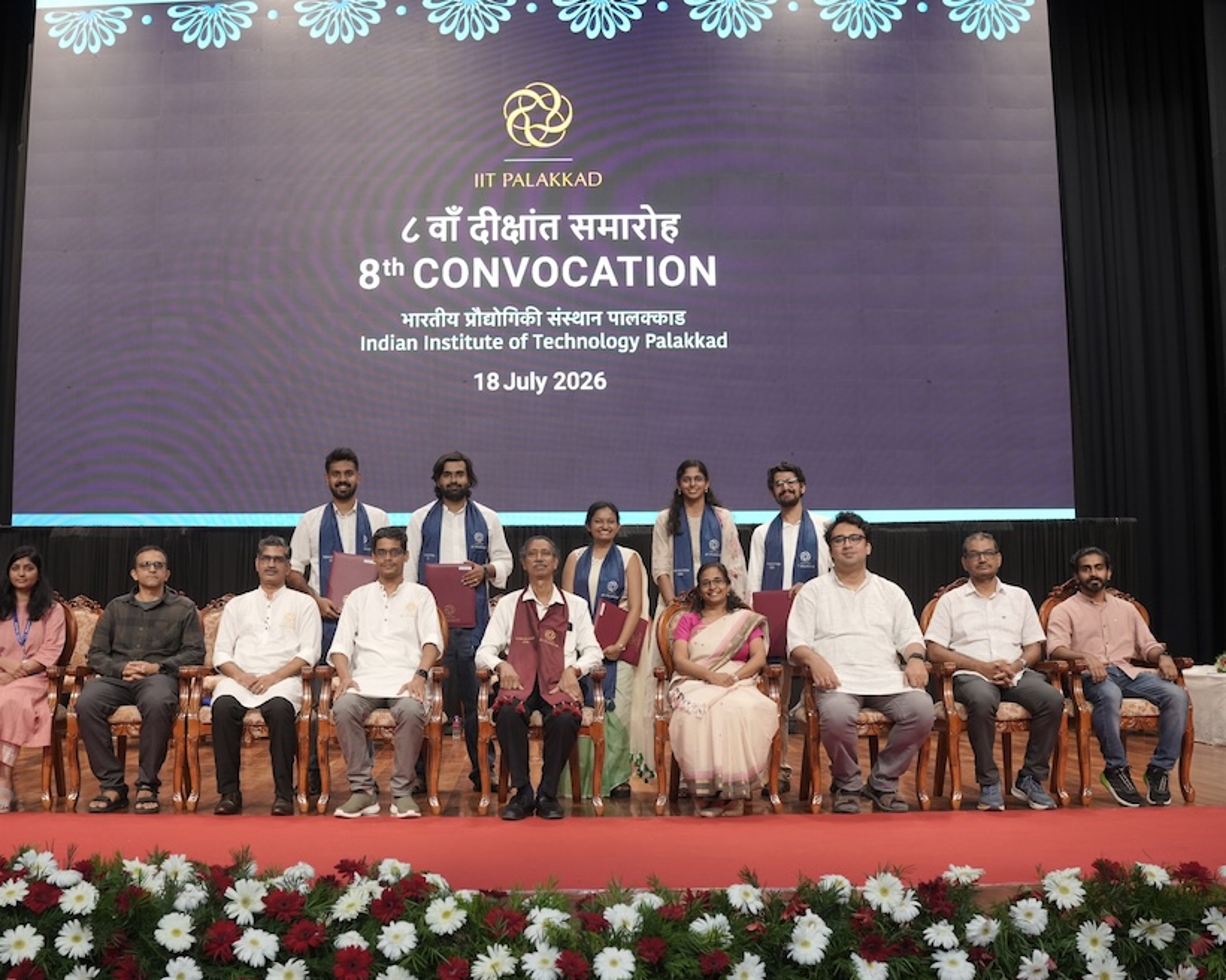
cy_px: 490
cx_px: 506
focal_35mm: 40
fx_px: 1452
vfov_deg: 37.3
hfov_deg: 45.6
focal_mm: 35
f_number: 5
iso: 1600
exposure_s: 1/160
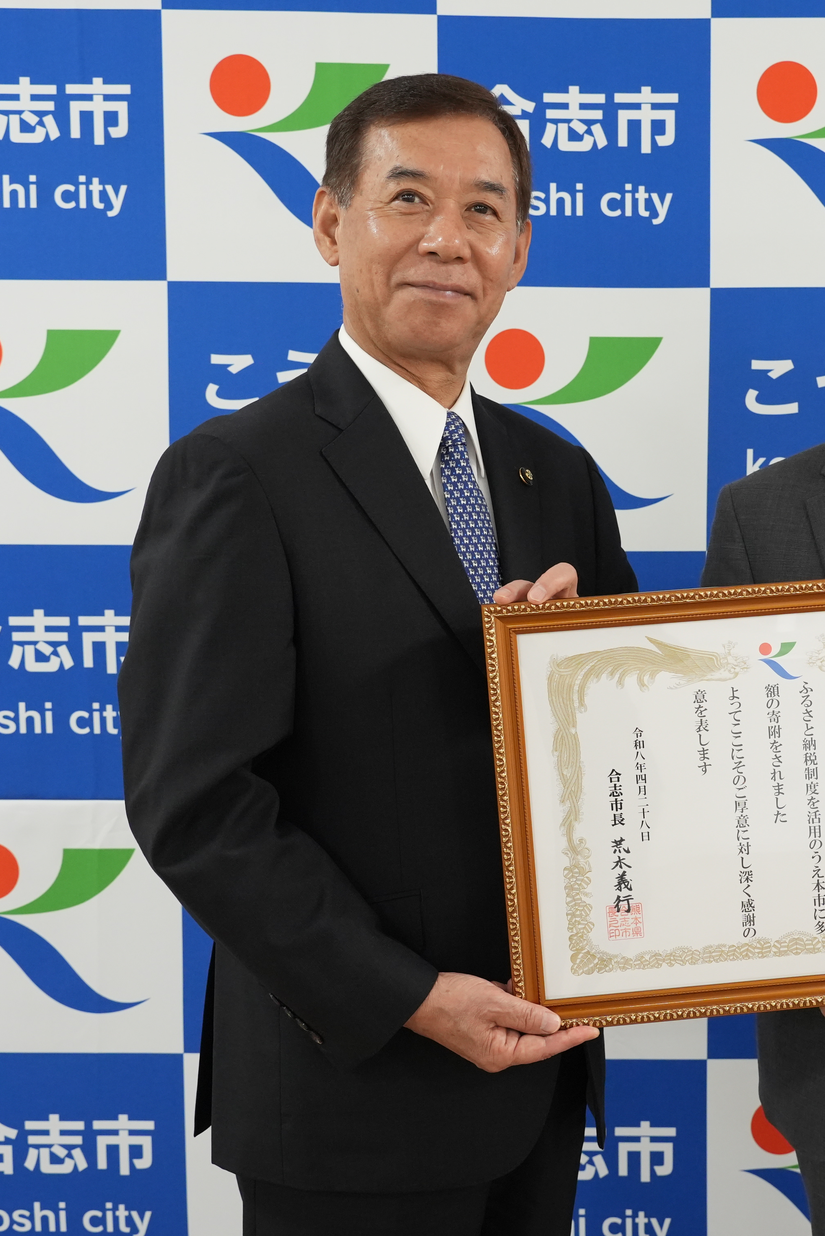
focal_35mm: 50
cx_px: 678
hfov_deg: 26.4
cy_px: 617
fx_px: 1718
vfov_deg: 39.6
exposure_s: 1/125
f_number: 5.6
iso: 3200
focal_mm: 33
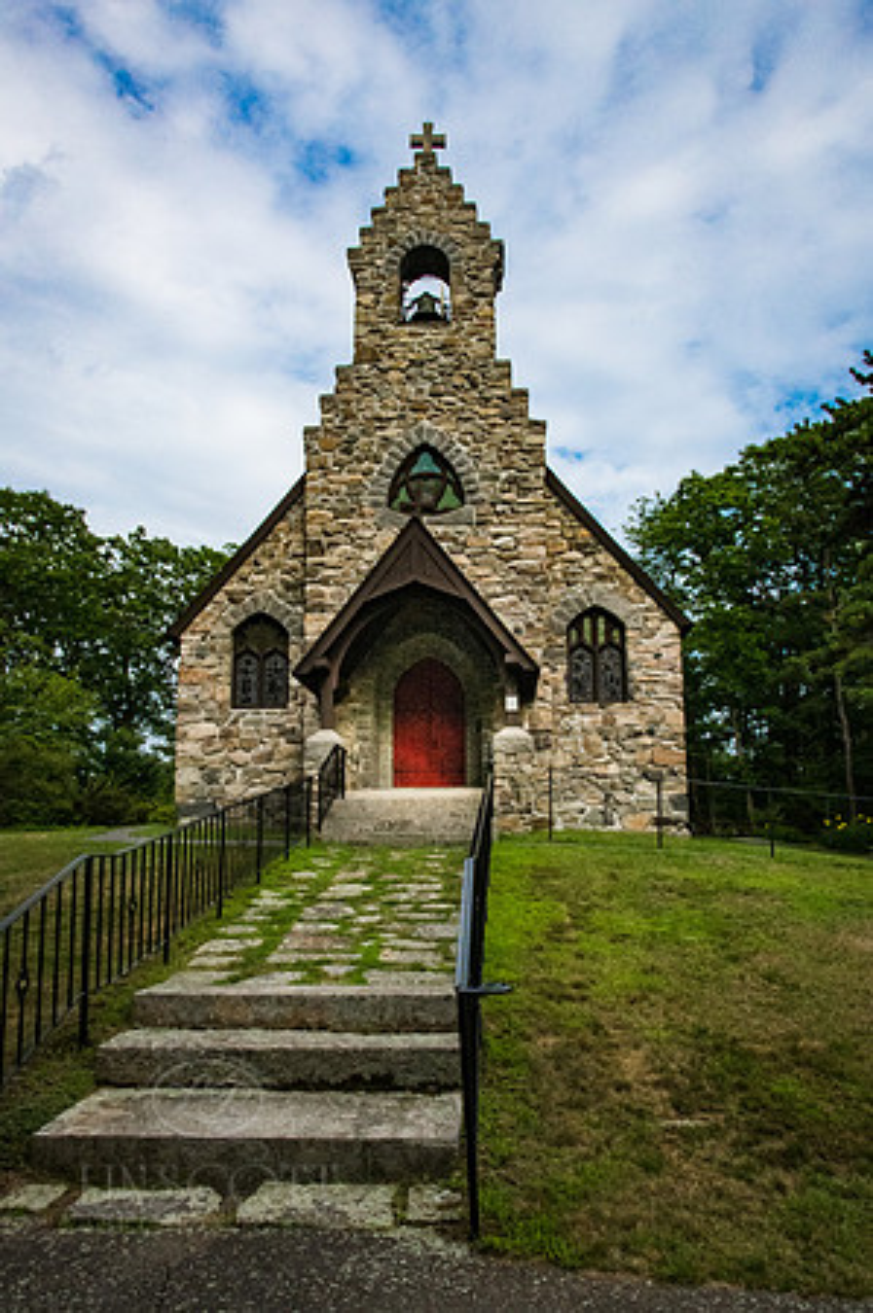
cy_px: 656
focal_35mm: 27
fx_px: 984
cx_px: 436
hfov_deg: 47.8
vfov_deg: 67.4
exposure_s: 1/800
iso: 2500
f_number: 22
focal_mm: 18
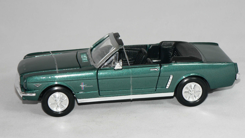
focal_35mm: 114
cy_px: 71
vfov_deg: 10.6
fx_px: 741
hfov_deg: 18.8
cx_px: 122
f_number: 3.2
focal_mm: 17.3
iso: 80
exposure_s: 1/60
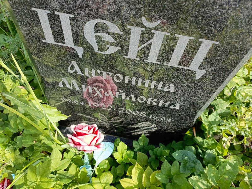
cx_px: 126
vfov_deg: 54.9
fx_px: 182
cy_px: 94
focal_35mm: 25
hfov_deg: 69.4
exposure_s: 1/374
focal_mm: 4.76
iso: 113
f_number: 1.69
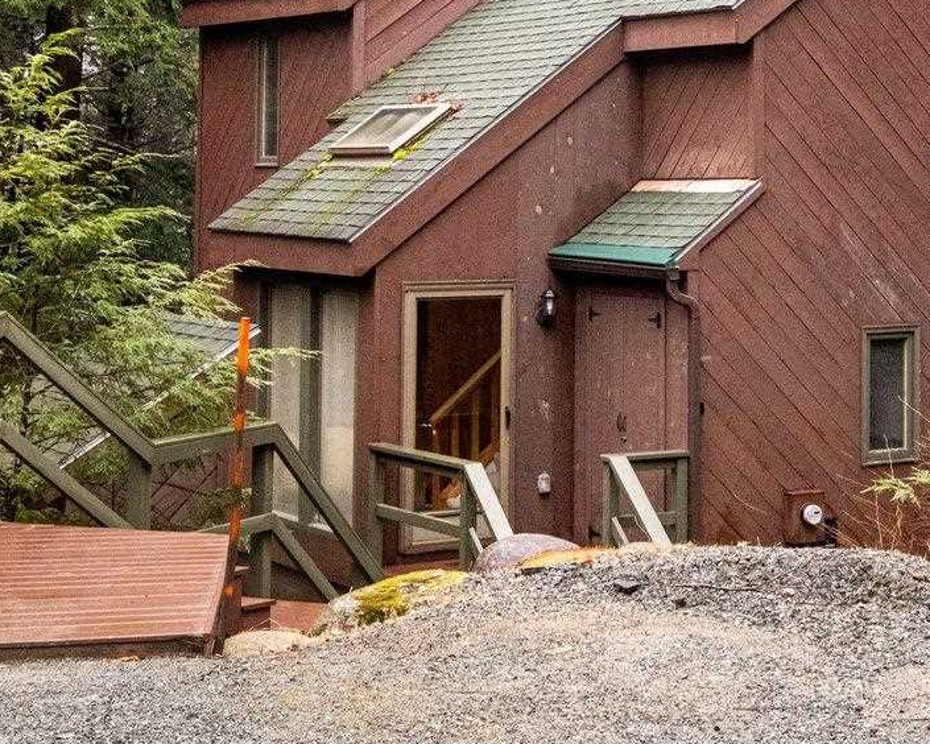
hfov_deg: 23.6
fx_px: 2174
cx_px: 817
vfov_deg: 18.9
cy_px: 16
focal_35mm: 79
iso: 1000
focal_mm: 19.1
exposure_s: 1/125
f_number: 8
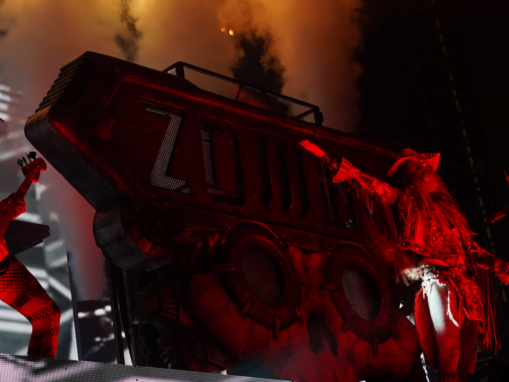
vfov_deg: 17.9
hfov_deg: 23.6
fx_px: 1206
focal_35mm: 82
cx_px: 121
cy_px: 84
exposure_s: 1/60
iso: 100
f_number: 4.5
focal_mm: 35
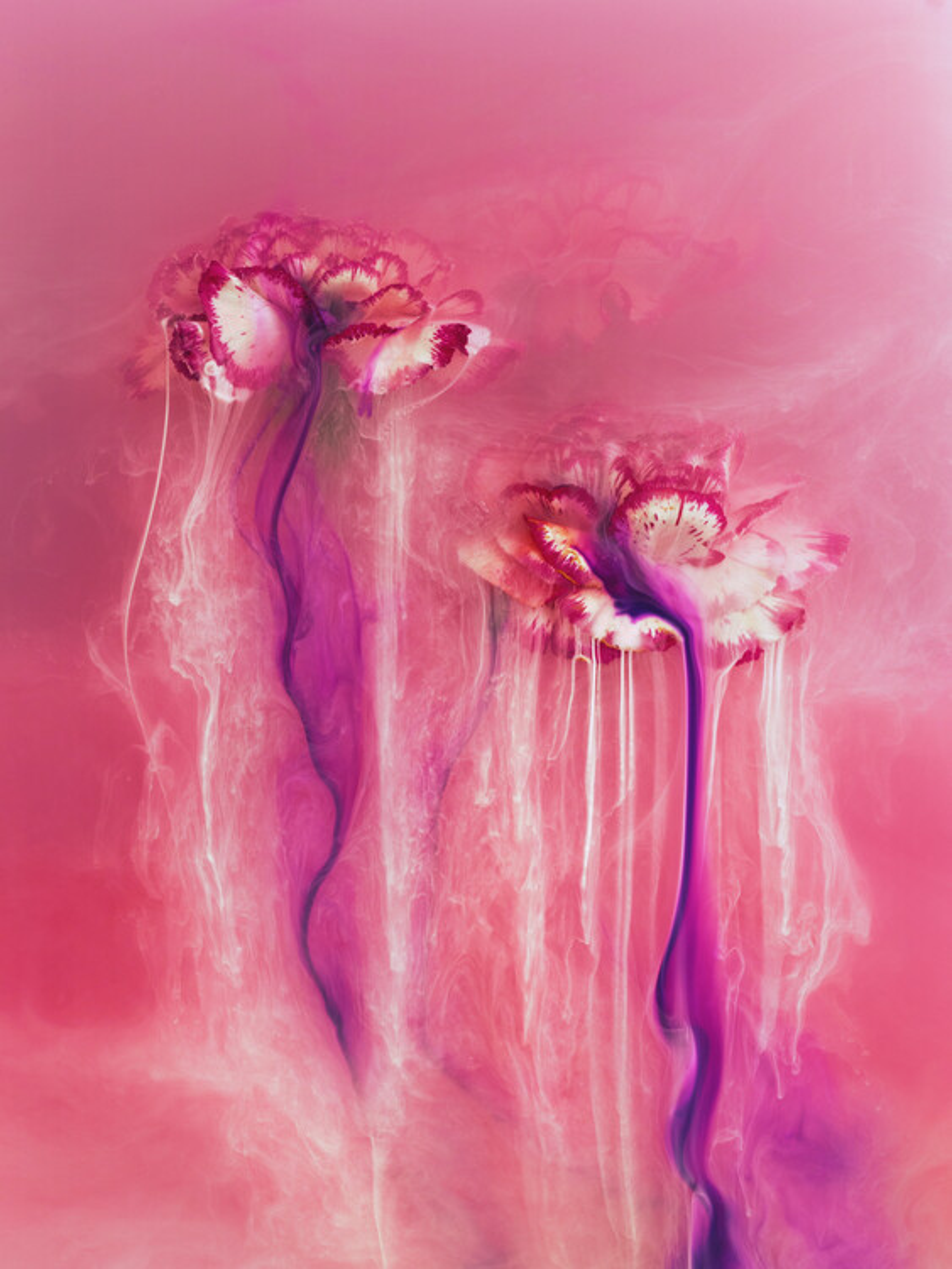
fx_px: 6597
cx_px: 476
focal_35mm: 180
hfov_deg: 8.3
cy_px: 634
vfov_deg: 11.0
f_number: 18
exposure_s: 1/125
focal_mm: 90
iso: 200
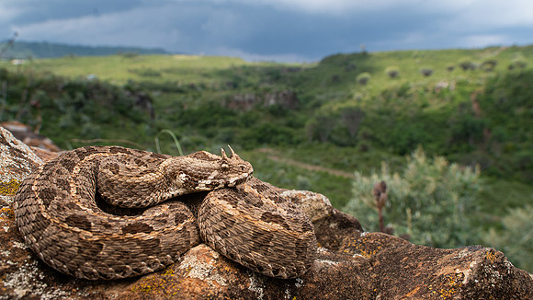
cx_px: 255
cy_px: 159
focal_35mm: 25
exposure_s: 1/200
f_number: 4
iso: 250
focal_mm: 15
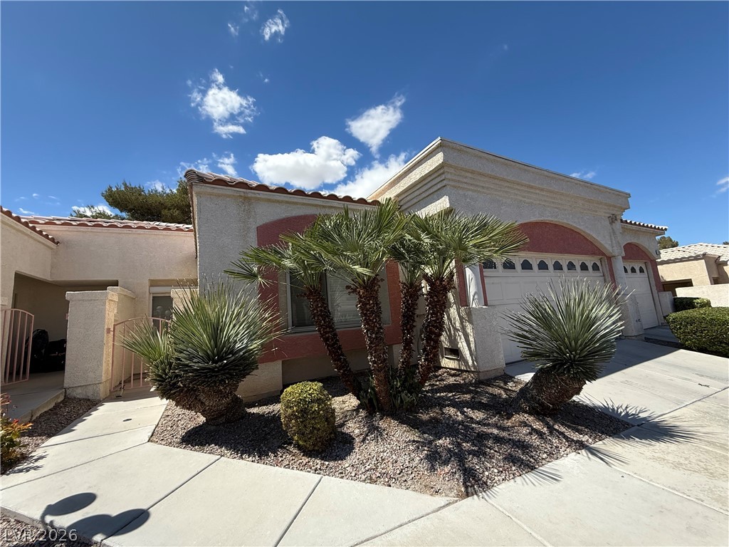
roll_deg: +3.9
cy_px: 274
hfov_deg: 102.1
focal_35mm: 14
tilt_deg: +7.9
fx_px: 295
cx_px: 364
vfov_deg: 85.7
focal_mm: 2.22
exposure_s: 1/1656
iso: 64
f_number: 2.2
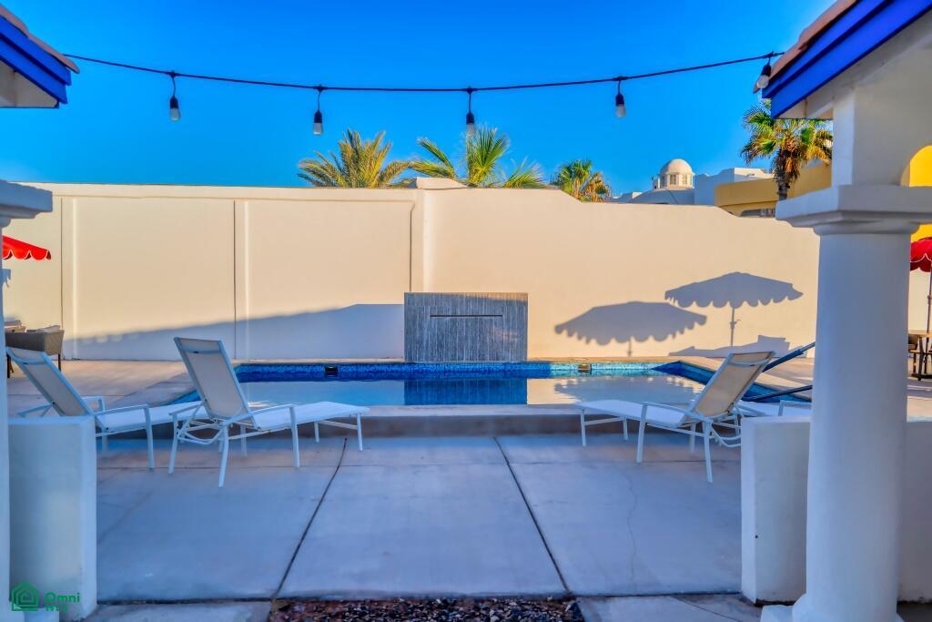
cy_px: 311
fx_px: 725
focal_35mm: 28
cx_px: 466
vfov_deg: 46.4
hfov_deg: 65.5
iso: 100
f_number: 4
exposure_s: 1/640
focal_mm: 28
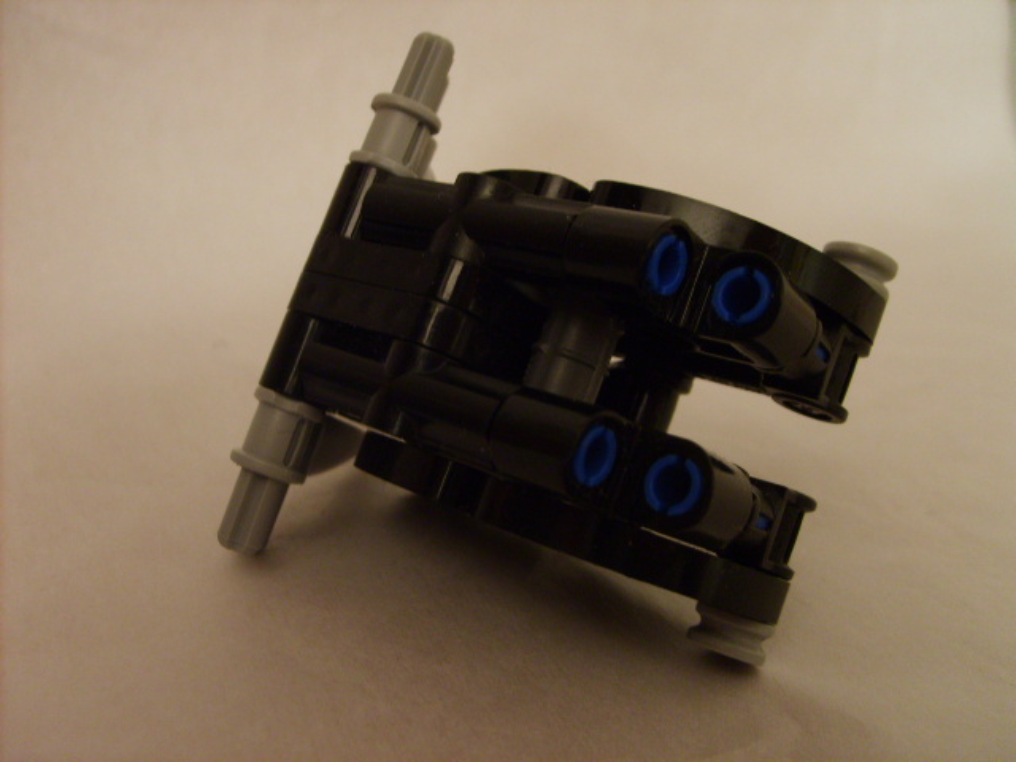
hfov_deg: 52.6
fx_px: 1027
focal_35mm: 35
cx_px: 508
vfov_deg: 40.7
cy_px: 381
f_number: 2.8
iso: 140
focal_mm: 5.8
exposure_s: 1/4
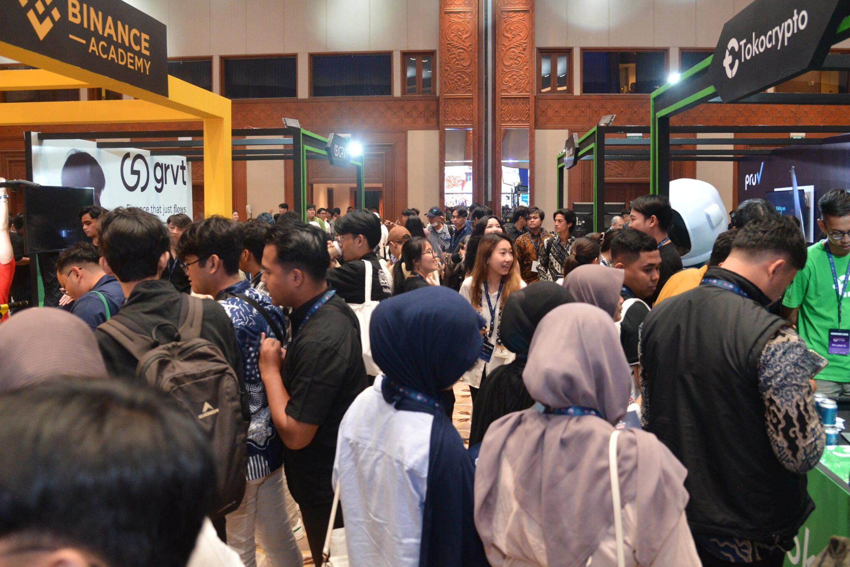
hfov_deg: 65.4
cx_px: 454
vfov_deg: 46.4
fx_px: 661
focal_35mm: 28
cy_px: 252
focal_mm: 24
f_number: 4
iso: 2500
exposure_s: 1/100
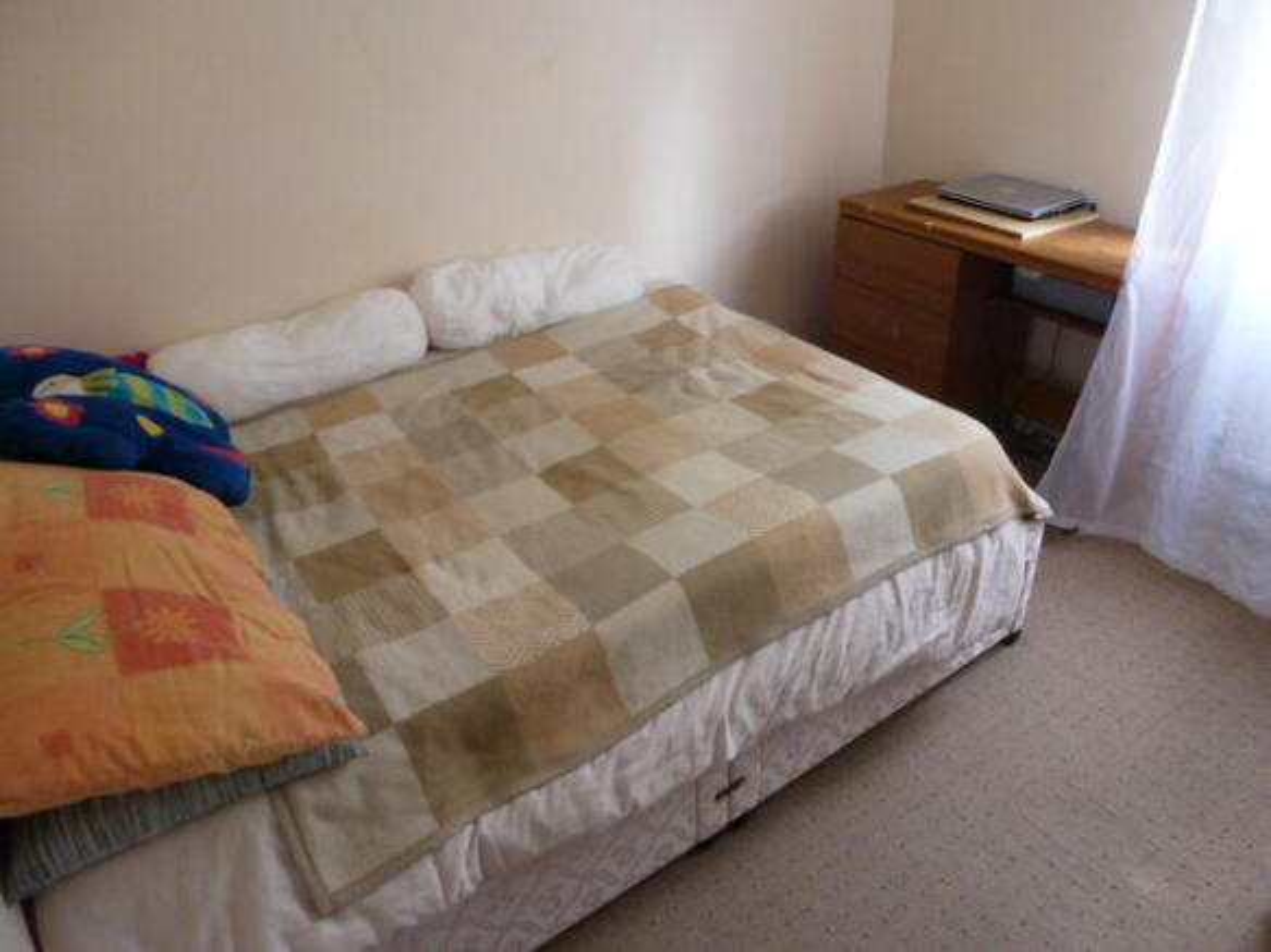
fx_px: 881
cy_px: 476
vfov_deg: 56.8
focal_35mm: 24
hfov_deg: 71.6
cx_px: 636
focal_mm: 4.3
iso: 400
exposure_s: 1/40
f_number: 3.3
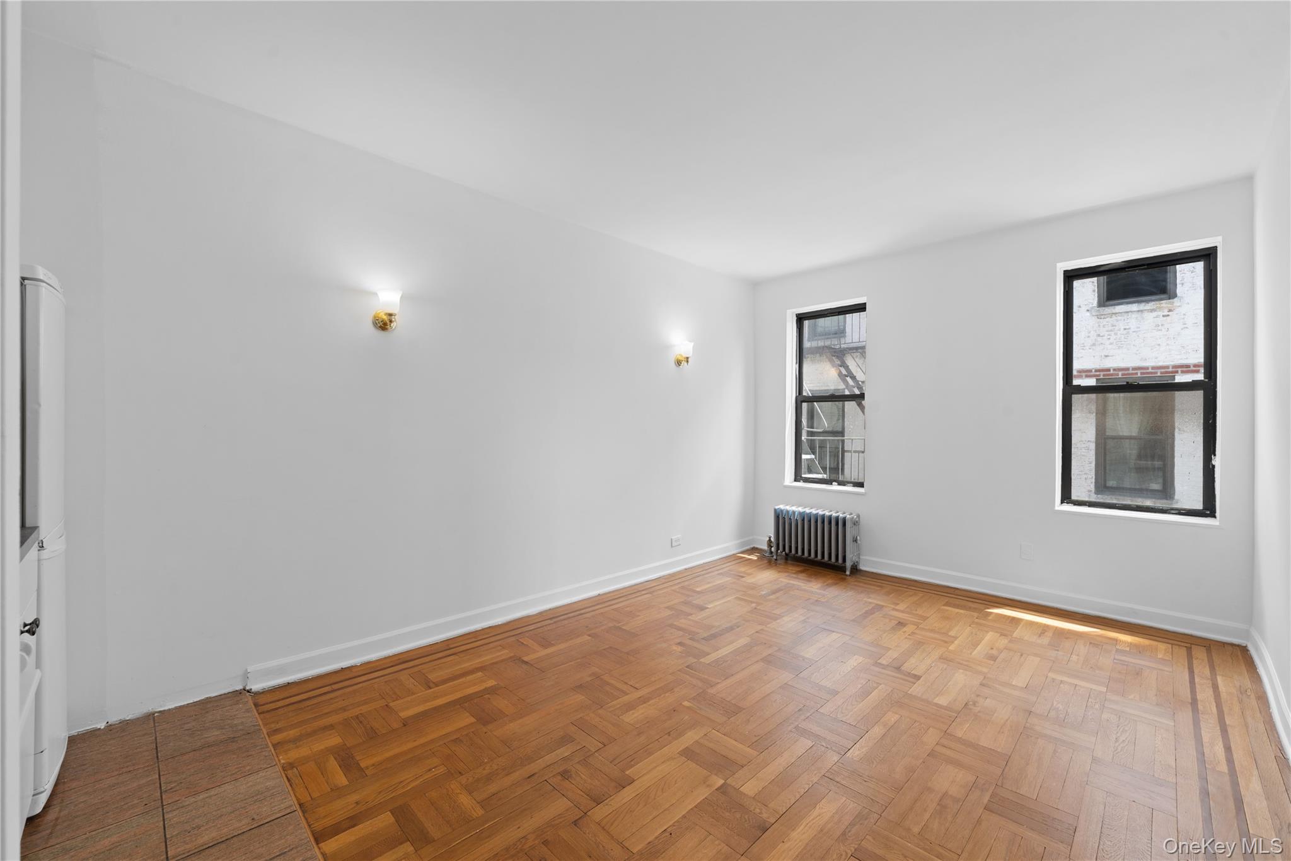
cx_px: 646
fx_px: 502
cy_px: 430
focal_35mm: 14
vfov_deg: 81.2
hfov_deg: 104.3
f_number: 9
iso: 320
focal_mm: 14
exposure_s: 1/5
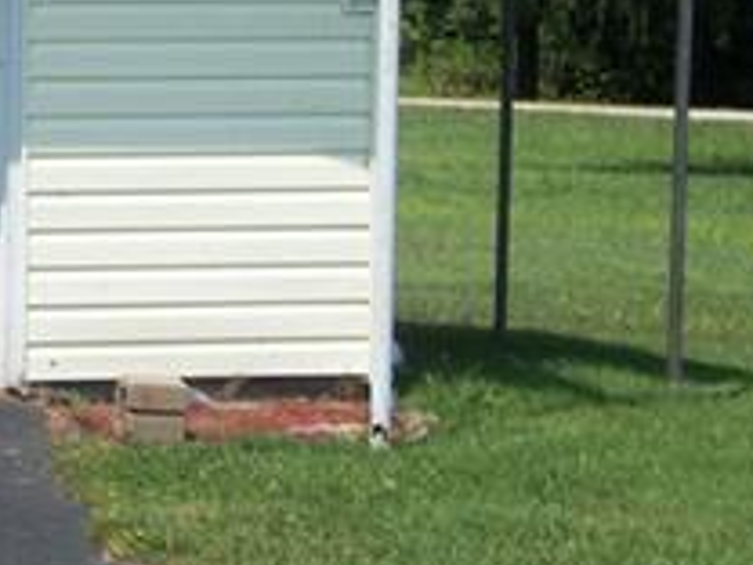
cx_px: -529
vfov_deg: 6.2
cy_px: 83
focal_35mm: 239
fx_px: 5199
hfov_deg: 8.0
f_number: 12.6
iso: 80
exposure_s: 1/125
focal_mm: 11
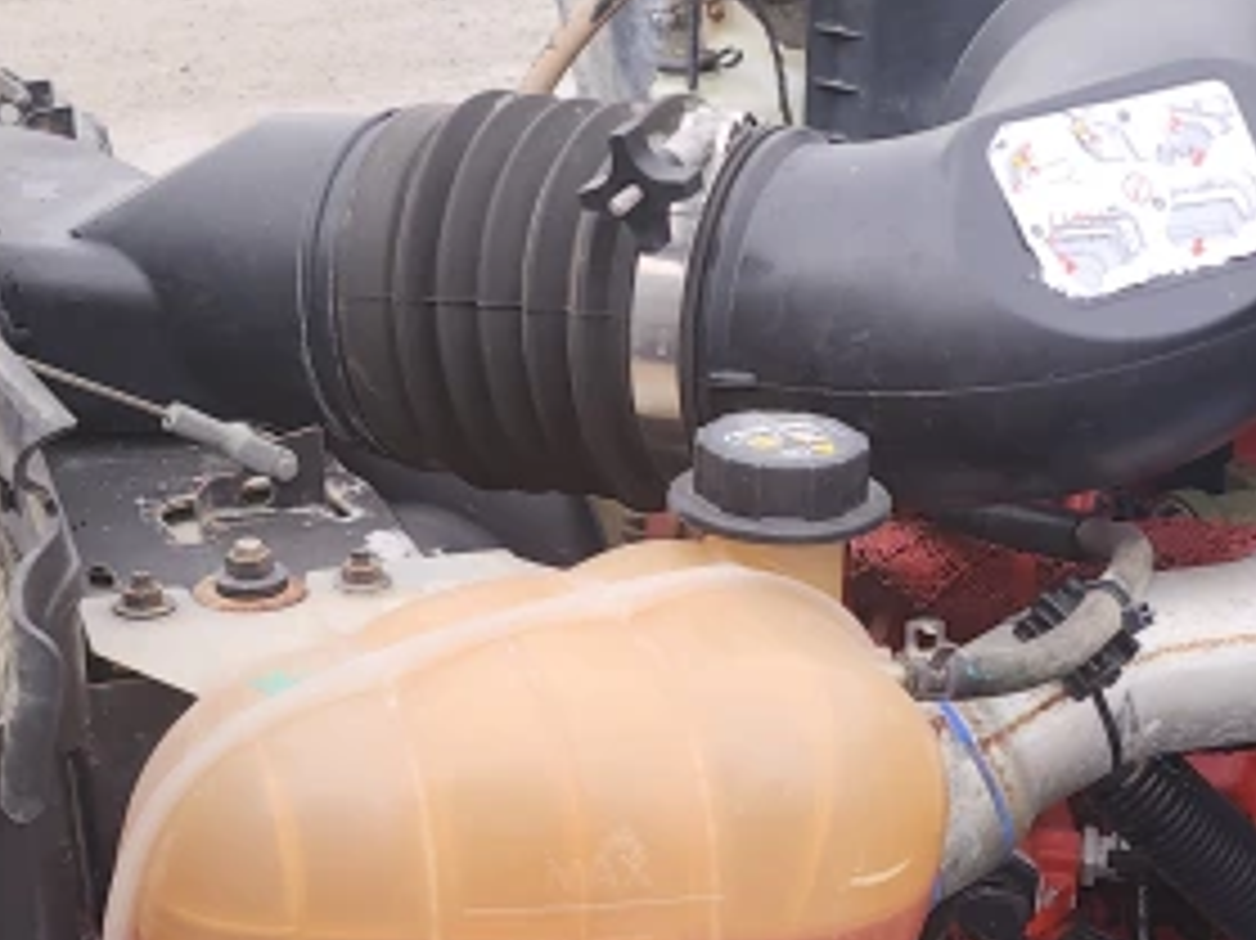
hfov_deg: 29.1
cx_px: 869
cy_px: 652
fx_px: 2394
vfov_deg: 22.1
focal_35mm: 66
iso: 12
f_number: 1.8
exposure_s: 1/201
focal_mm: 6.4
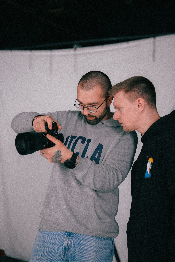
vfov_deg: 31.9
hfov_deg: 21.6
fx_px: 459
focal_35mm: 63
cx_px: 88
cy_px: 131
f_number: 2.8
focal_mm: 63
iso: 400
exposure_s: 1/160
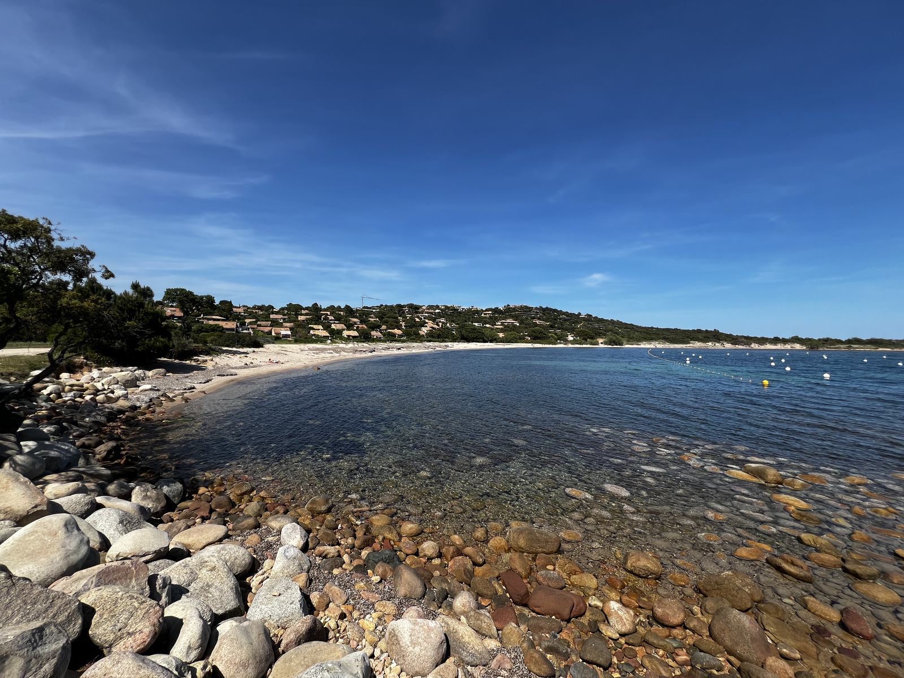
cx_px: 452
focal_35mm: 13
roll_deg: -0.8
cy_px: 339
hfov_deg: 106.2
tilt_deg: +0.2
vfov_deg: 89.9
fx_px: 339
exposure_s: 1/1946
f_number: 1.8
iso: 32
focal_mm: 1.57
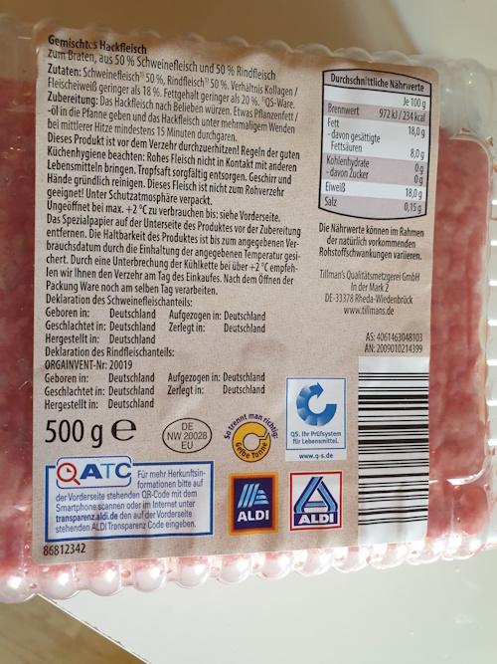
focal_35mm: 26
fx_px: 498
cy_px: 332
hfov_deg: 53.0
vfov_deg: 67.3
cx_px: 248
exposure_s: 1/50
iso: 400
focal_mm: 4.3
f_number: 2.4
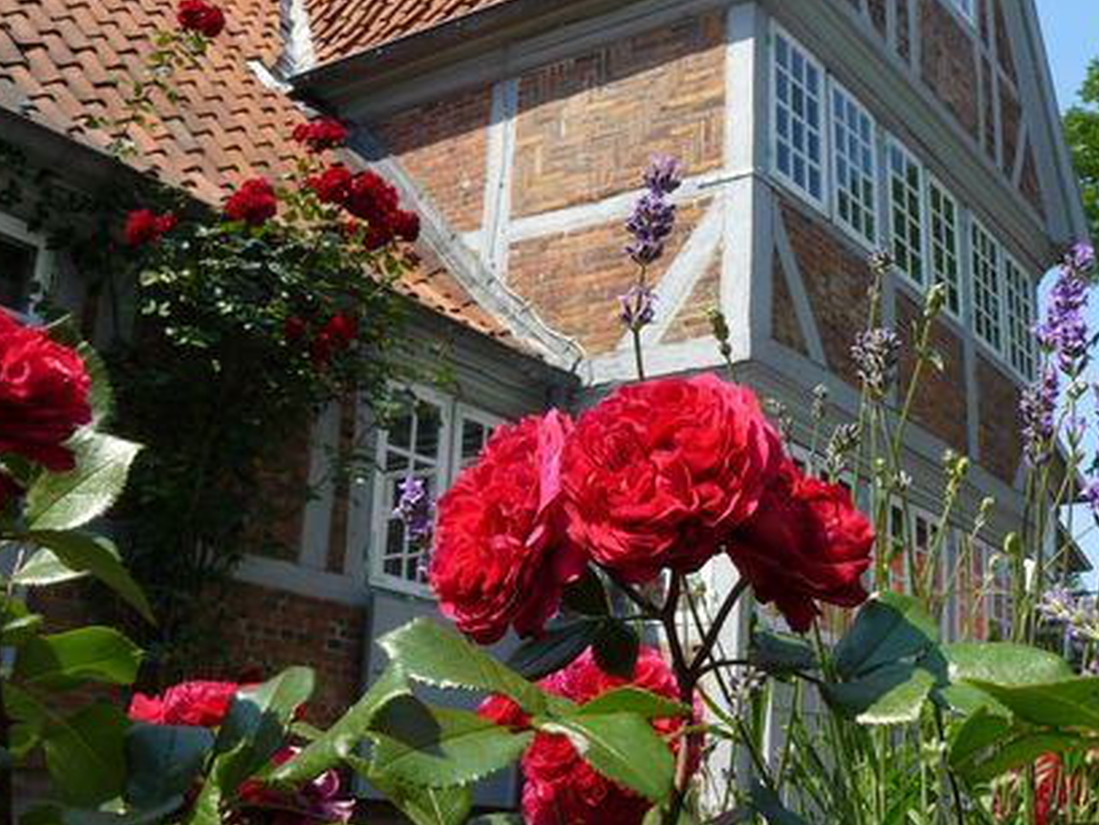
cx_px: 634
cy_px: 327
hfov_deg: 42.8
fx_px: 1397
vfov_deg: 32.8
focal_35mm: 44
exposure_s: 1/250
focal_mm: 6
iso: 100
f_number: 5.6
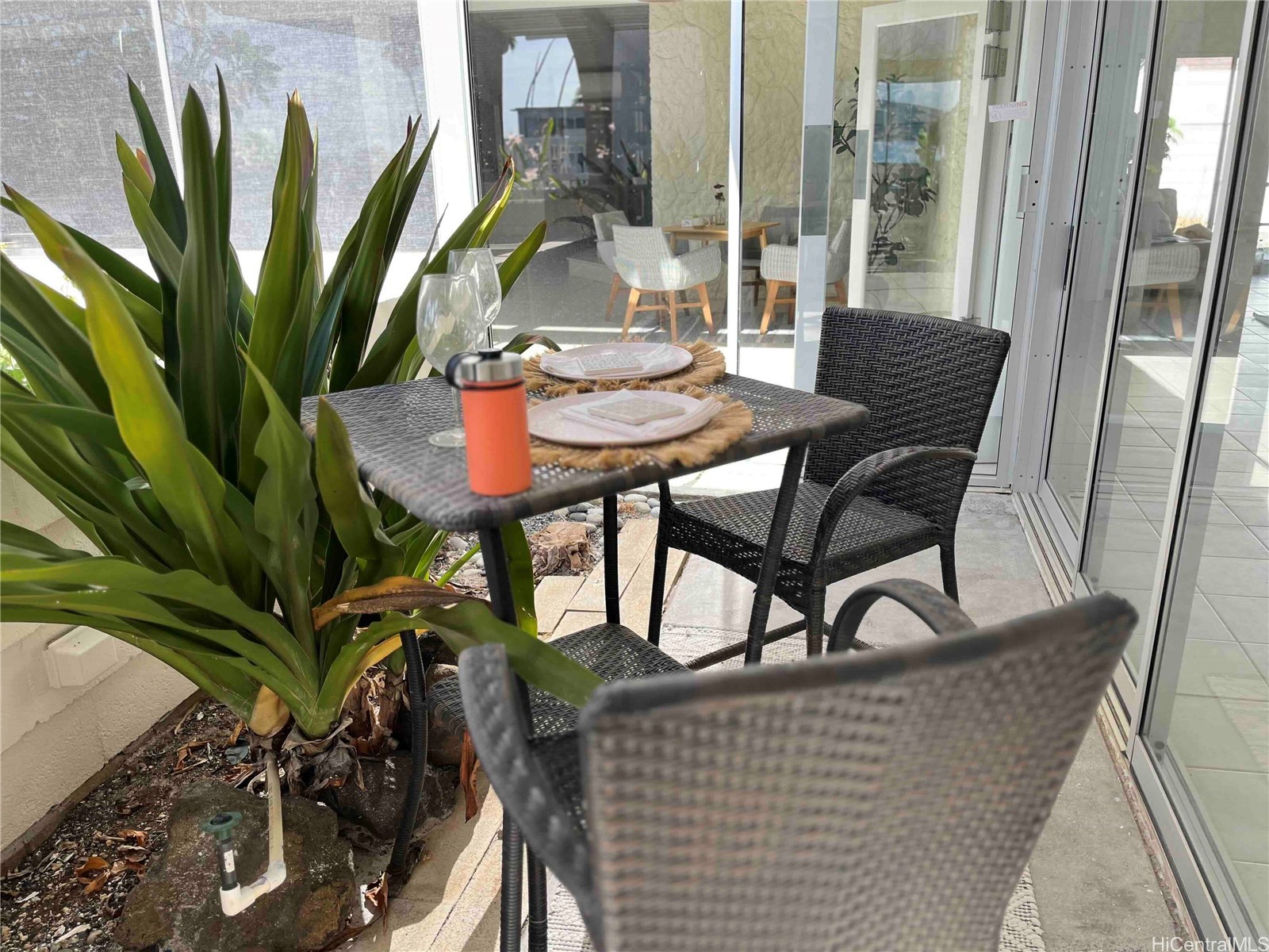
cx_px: 634
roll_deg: +3.1
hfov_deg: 67.3
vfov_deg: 53.1
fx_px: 953
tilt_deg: -18.9
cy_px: 476
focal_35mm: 26
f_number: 1.6
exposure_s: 1/397
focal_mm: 5.1
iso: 50
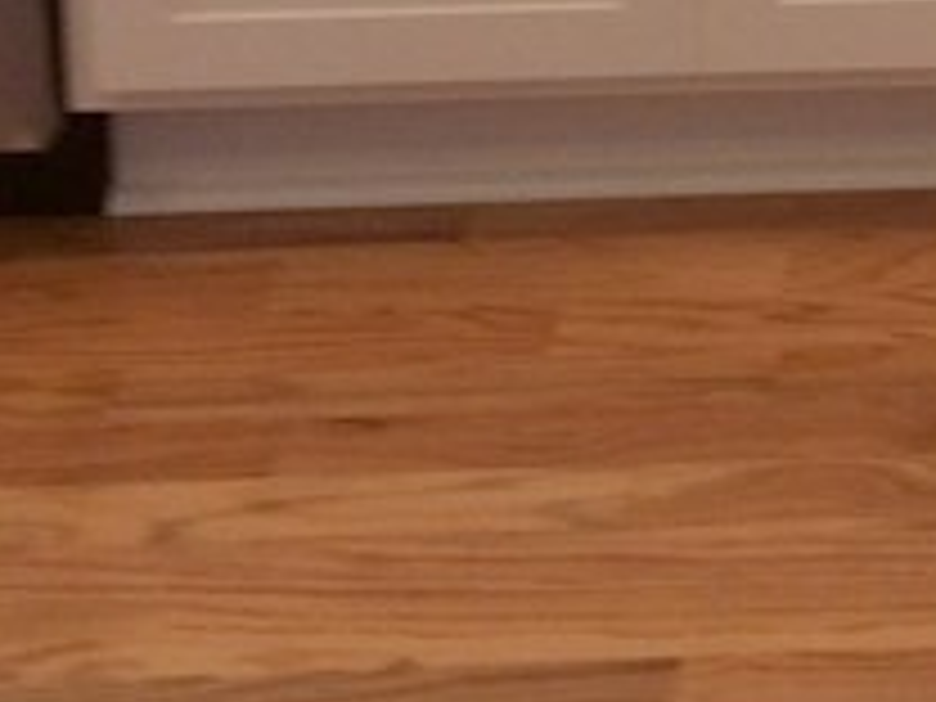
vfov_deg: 9.3
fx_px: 3867
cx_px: 1719
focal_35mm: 143
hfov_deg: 12.5
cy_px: -945
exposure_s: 1/40
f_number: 2.2
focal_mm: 4.15
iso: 40
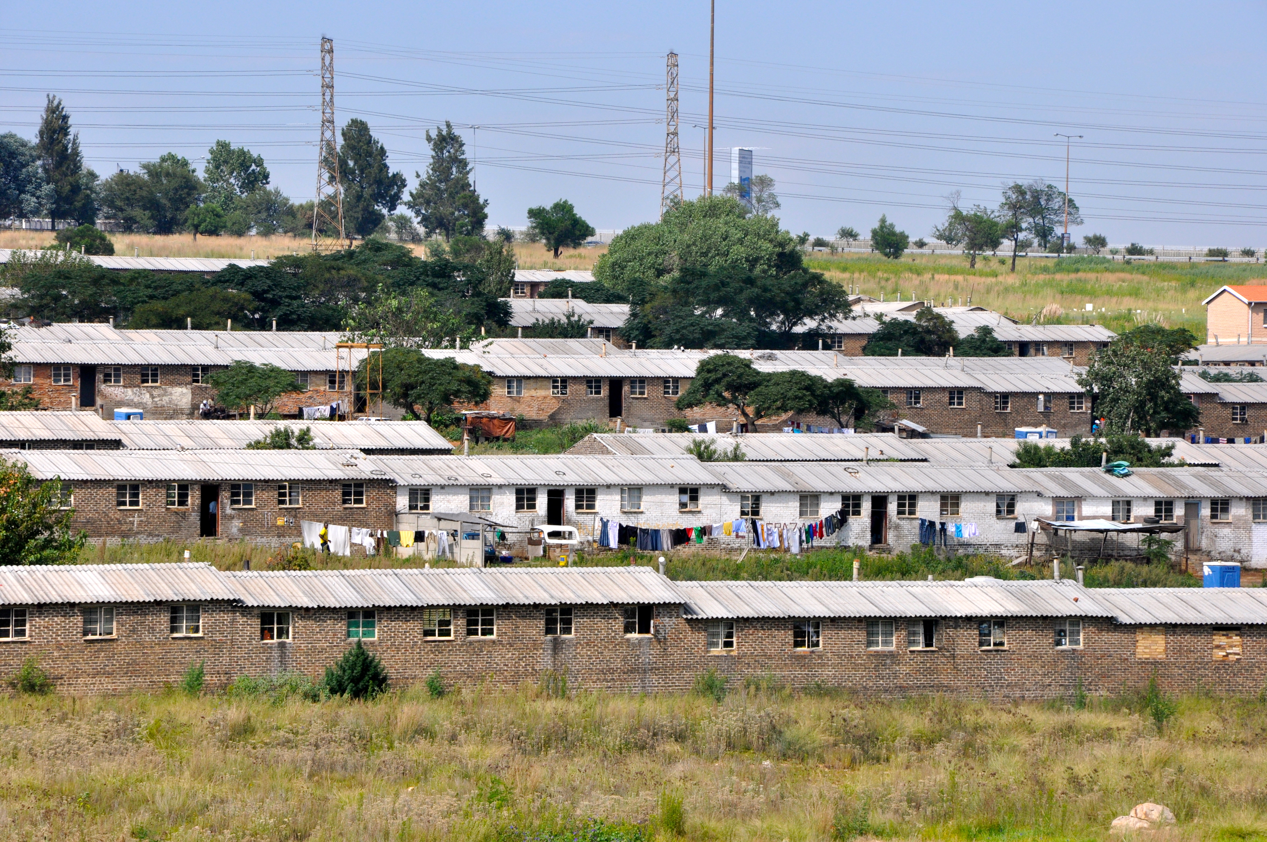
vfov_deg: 8.7
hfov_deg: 13.1
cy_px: 421
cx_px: 634
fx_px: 5536
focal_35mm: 158
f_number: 14
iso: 400
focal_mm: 105
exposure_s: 1/400
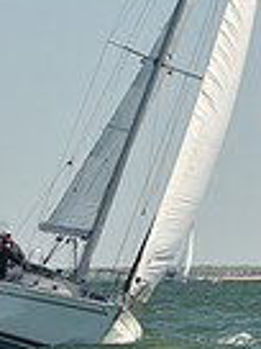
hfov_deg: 3.0
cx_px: 142
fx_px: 4956
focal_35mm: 493
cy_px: 98
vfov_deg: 4.0
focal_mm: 120
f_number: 5
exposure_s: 1/800
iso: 250
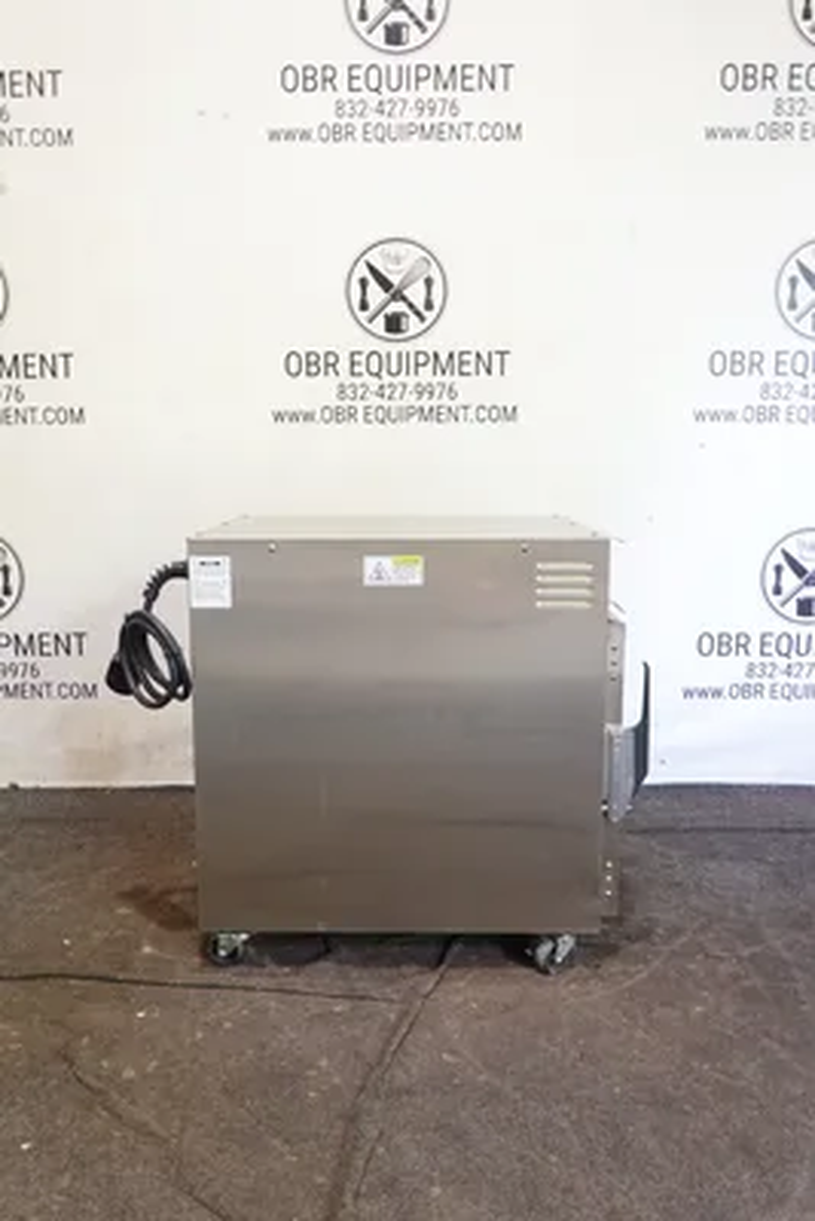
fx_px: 1086
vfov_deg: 58.7
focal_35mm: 32
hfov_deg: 41.1
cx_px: 408
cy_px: 610
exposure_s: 1/13
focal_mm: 12.01
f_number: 3.5
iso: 250
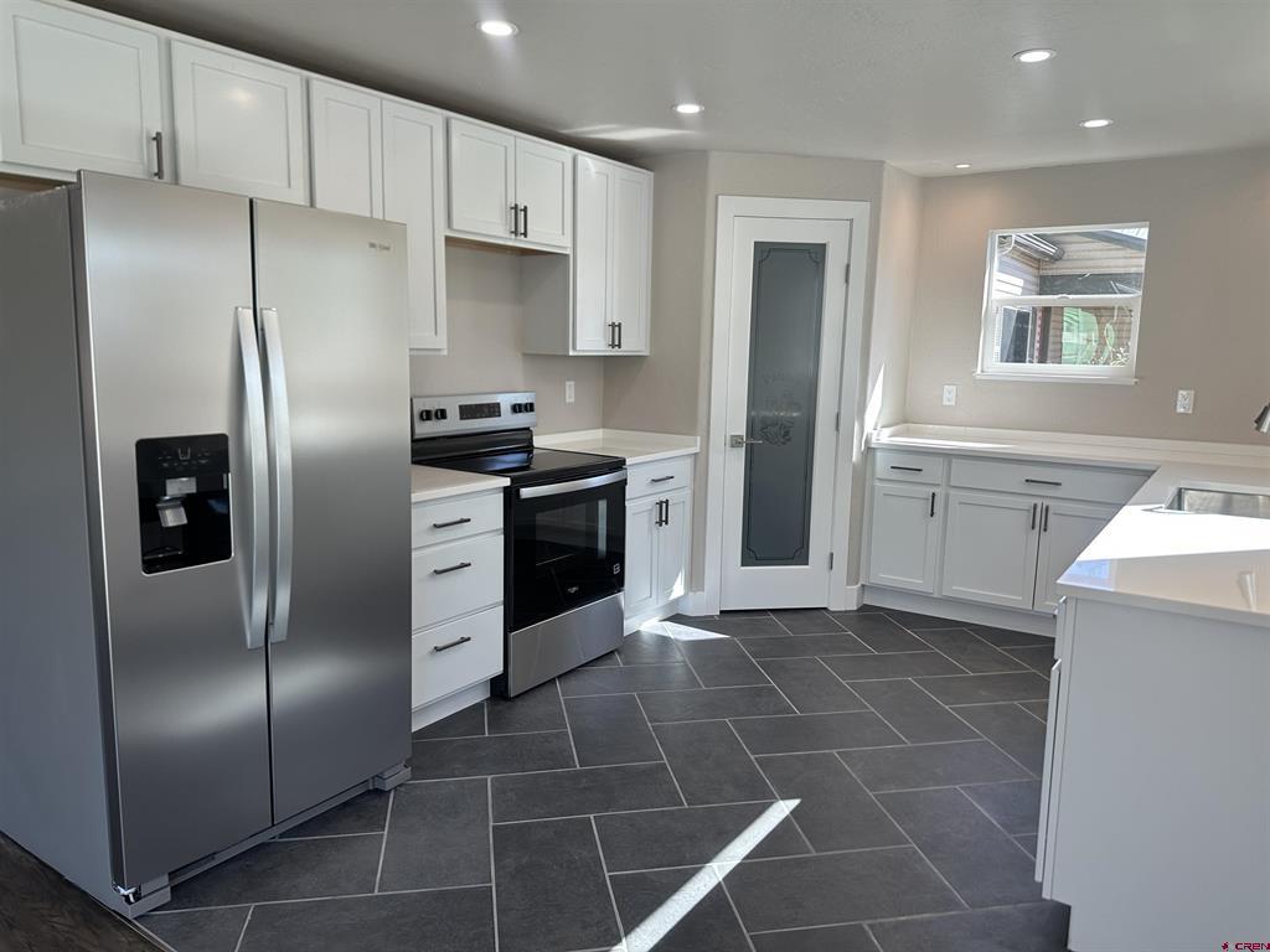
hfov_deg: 71.6
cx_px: 635
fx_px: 881
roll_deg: -1.6
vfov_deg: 56.8
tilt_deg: -9.5
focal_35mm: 24
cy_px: 476
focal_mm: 6.86
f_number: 1.78
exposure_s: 1/329
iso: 80
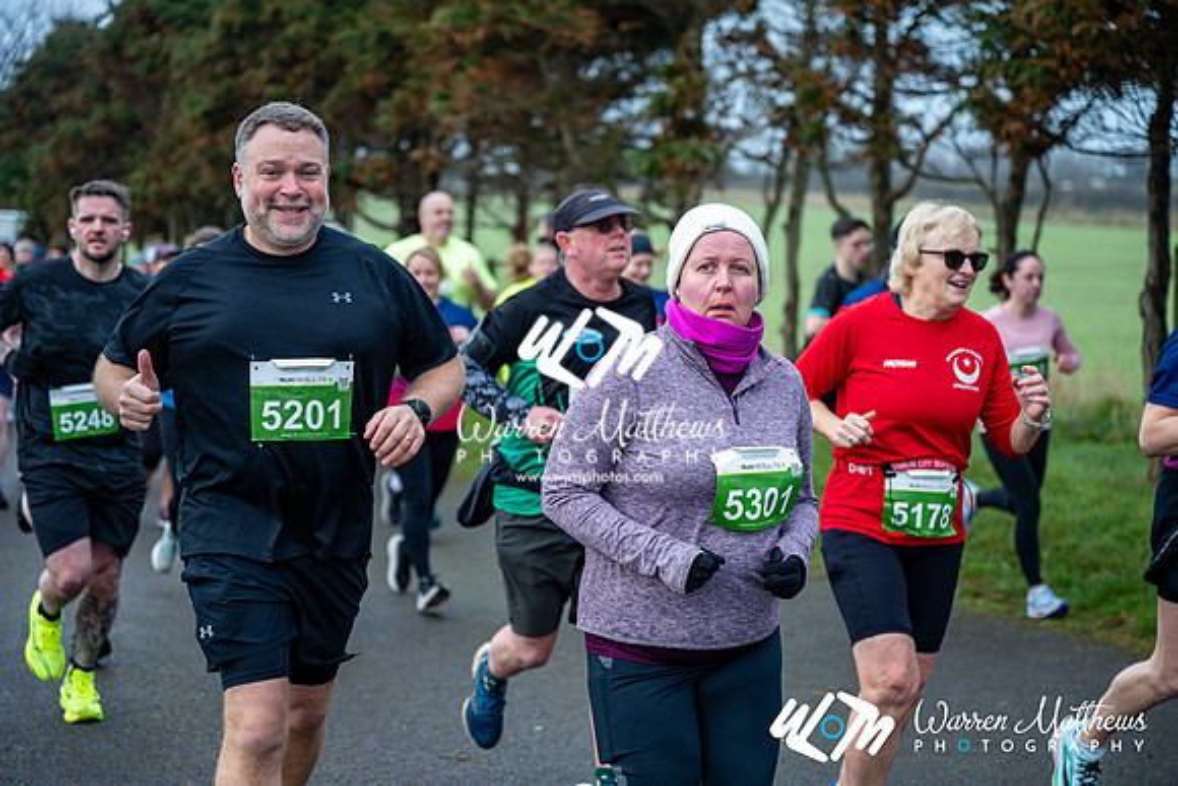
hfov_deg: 28.8
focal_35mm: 70
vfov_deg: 19.5
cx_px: 589
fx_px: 2291
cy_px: 393
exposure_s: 1/1250
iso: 640
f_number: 2.8
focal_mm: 70
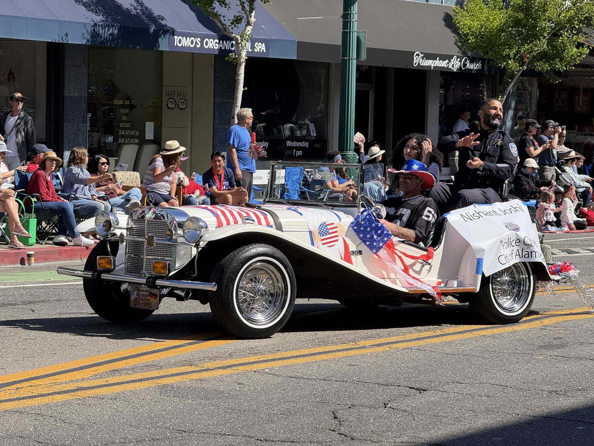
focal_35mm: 120
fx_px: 2059
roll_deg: -1.2
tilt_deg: -2.7
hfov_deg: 16.4
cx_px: 297
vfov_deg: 12.3
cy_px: 223
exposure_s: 1/776
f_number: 2.8
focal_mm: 15.66
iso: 64
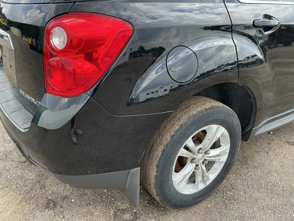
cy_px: 109
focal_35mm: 29
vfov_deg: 48.3
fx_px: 246
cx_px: 147
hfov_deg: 61.6
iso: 25
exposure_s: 1/245
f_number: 1.8
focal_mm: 3
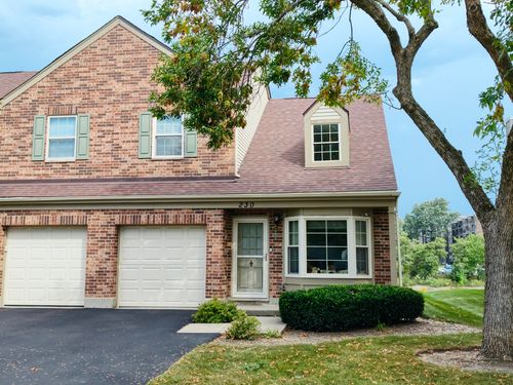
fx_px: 534
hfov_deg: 51.4
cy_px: 192
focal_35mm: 36
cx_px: 256
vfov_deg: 39.7
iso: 119
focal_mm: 7
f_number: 1.57
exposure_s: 1/2500
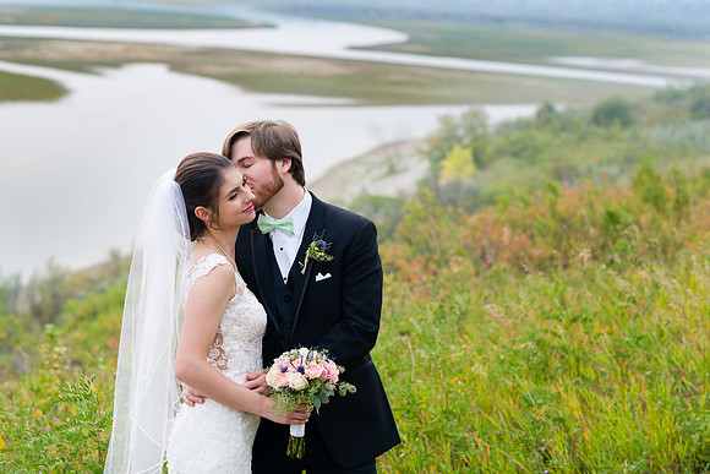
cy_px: 237
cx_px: 355
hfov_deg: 23.9
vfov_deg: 16.1
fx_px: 1677
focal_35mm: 85
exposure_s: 1/250
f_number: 4
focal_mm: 85
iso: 100
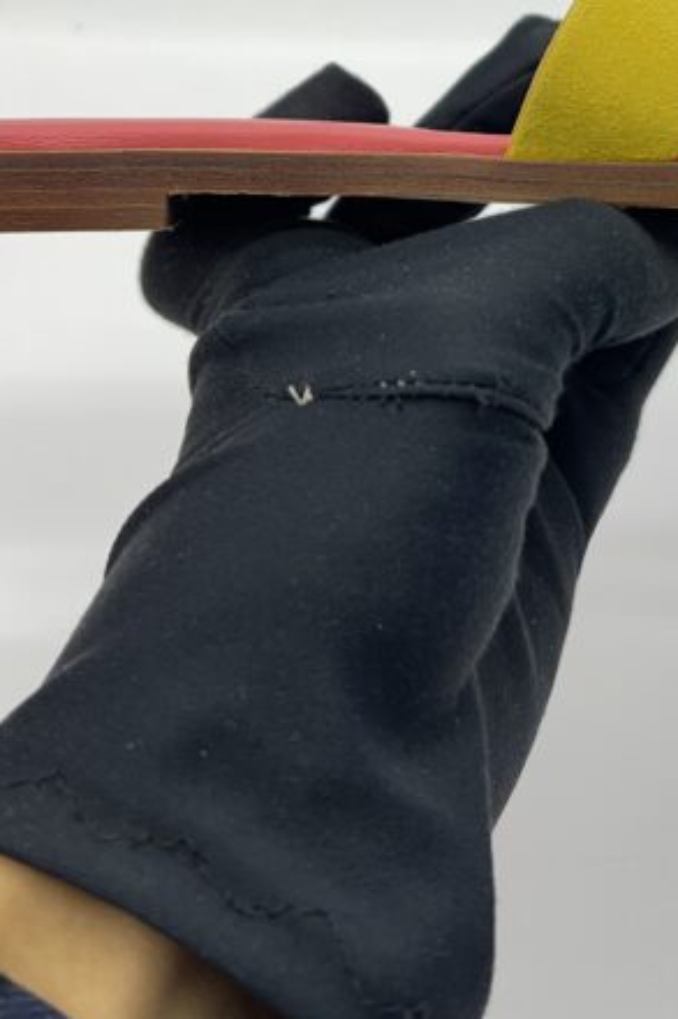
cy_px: 74
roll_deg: -3.2
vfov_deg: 30.3
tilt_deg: -31.8
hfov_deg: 21.4
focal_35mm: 63
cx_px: 511
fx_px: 1781
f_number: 1.5
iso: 40
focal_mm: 5.7
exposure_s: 1/100
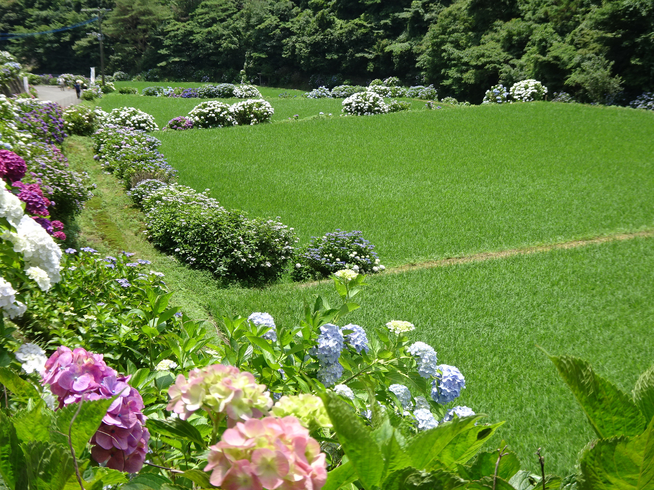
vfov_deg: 24.4
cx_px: 327
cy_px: 245
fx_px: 1134
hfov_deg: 32.2
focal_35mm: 60
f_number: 4.5
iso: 80
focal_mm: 10.23
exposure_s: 1/320
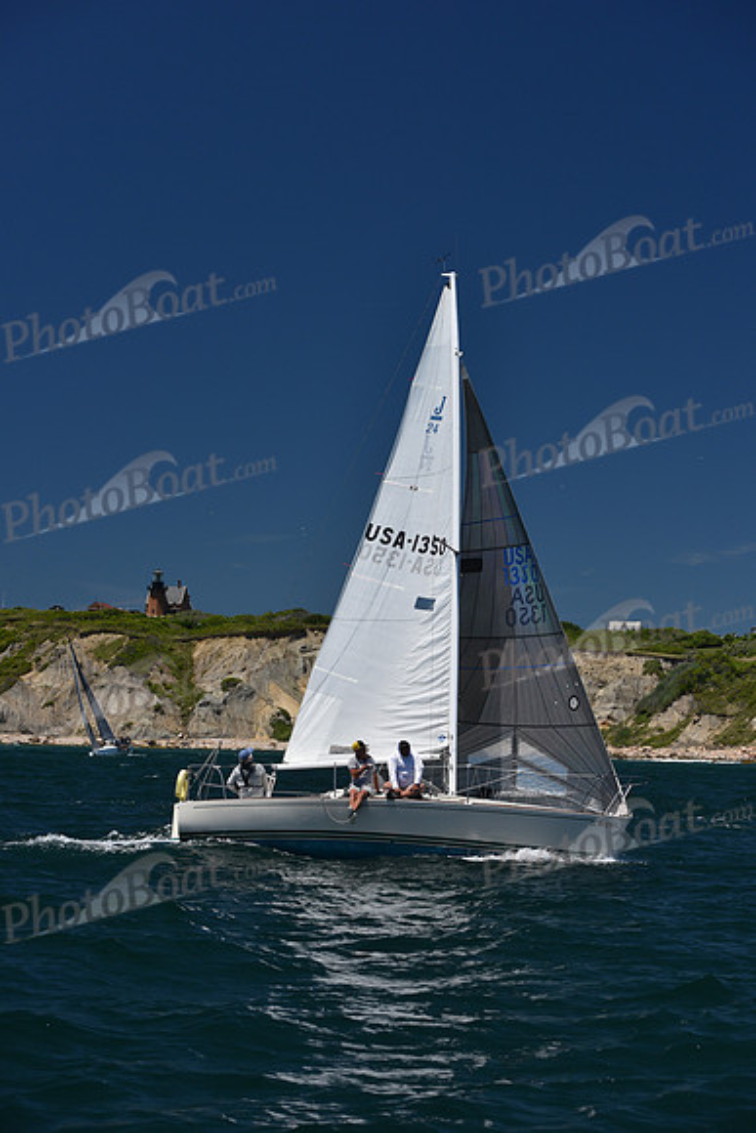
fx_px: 2361
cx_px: 378
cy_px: 566
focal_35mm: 75
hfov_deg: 18.2
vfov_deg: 27.0
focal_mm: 75
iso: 250
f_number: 7.1
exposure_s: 1/800
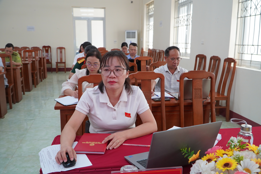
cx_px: 130
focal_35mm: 31
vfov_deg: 42.3
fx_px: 225
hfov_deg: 60.3
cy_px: 87
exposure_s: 1/160
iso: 1250
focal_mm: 21
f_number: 4
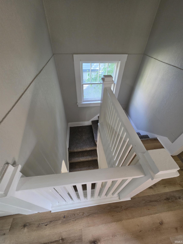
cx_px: 92
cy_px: 122
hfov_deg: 89.9
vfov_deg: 106.2
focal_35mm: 13
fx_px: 92
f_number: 1.9
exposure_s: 1/60
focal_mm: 2.2
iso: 200
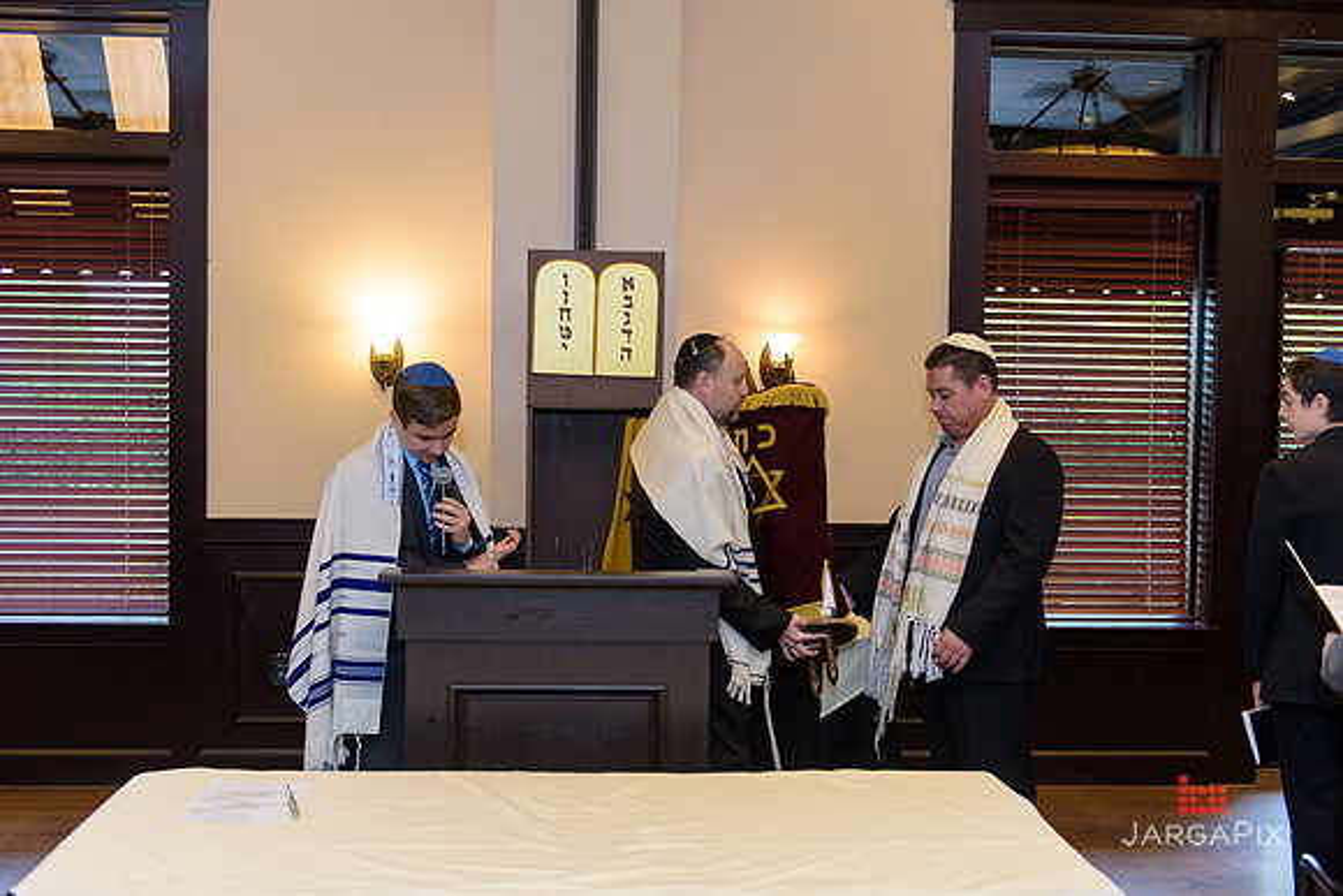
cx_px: 672
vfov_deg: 35.1
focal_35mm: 38
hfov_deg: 50.7
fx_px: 1418
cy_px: 448
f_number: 3.2
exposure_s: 1/125
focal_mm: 38
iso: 1250
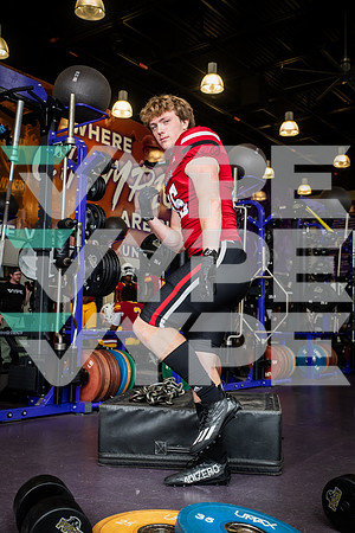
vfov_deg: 48.5
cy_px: 266
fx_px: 592
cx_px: 178
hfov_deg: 33.4
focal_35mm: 40
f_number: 5.6
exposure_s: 1/250
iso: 500
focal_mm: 40
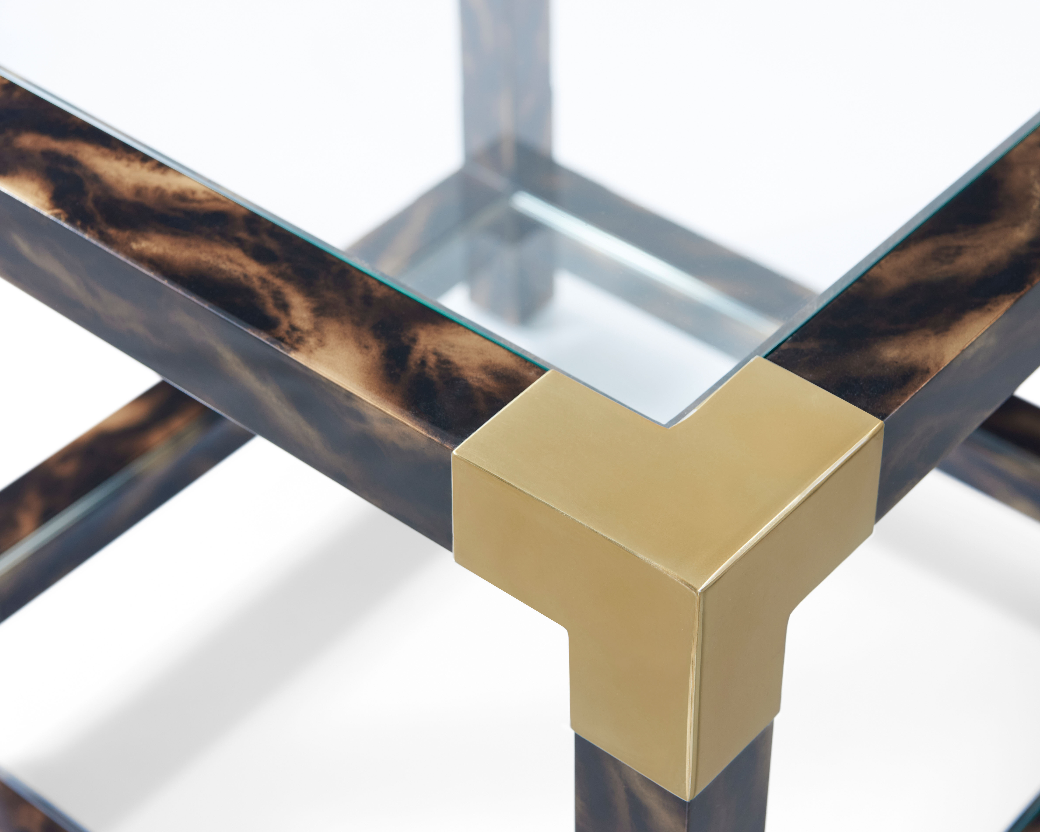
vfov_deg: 19.4
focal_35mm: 79
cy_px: 416
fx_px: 2432
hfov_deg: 24.1
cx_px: 607
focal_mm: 70
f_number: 9
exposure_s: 1/125
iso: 250
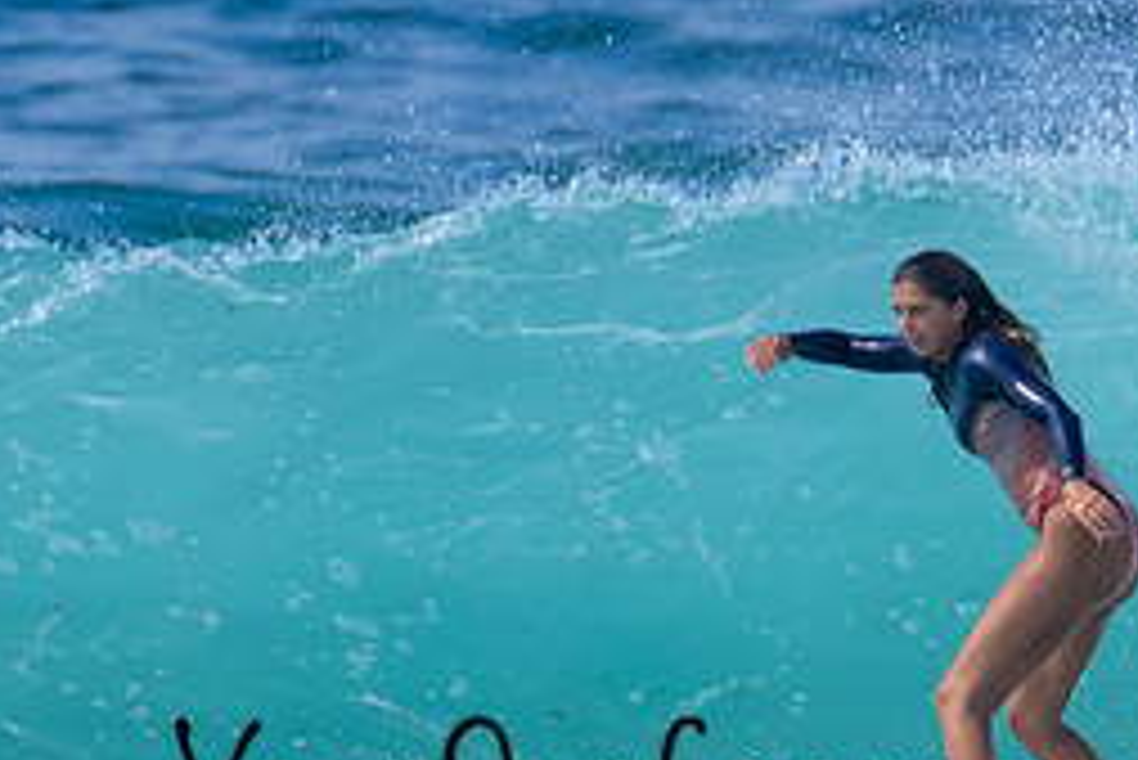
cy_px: 1011
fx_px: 79418
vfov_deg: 0.5
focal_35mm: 2511
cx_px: 728
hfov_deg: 0.8
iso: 560
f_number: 11
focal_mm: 800
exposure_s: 1/2000
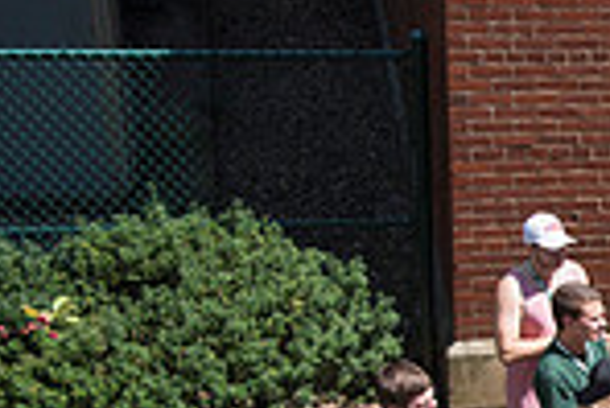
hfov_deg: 13.5
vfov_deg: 10.1
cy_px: 517
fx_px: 2256
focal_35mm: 133
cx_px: 1154
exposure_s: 1/2500
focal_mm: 34
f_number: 5
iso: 640
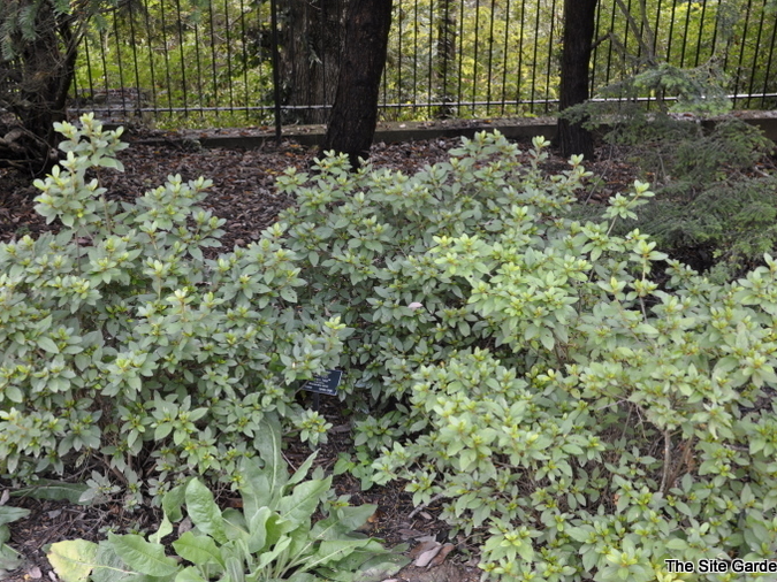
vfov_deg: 35.1
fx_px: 920
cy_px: 289
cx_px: 364
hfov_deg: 45.8
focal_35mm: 41
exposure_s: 1/30
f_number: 5.6
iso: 250
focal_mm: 24
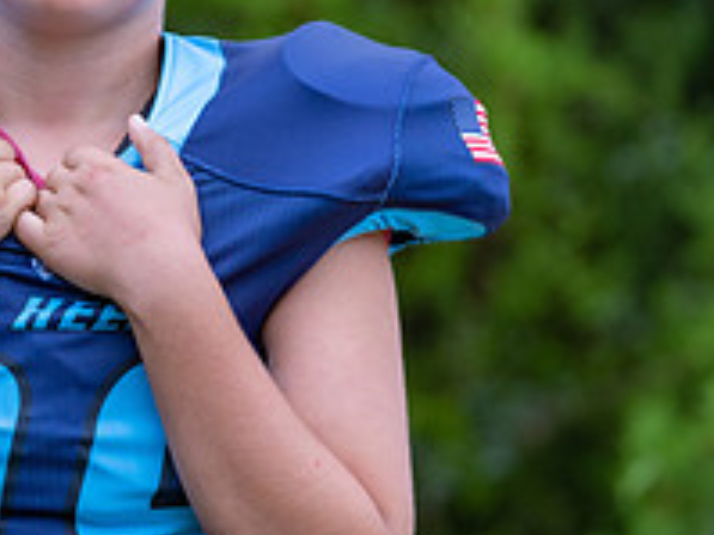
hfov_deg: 4.1
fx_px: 9874
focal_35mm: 479
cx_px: 100
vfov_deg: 3.1
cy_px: 135
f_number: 2.8
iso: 500
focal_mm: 171
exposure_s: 1/320
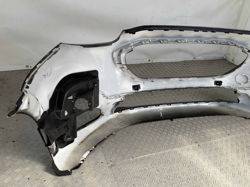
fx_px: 209
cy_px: 94
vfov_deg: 48.2
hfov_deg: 61.7
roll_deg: -9.3
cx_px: 125
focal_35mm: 29
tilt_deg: -31.3
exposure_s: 1/482
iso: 16
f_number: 1.8
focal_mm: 3
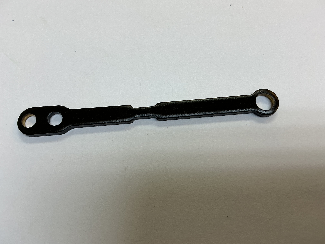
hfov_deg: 61.7
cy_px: 122
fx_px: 272
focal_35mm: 29
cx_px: 162
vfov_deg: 48.2
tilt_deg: -74.1
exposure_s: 1/100
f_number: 1.8
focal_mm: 3
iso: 25
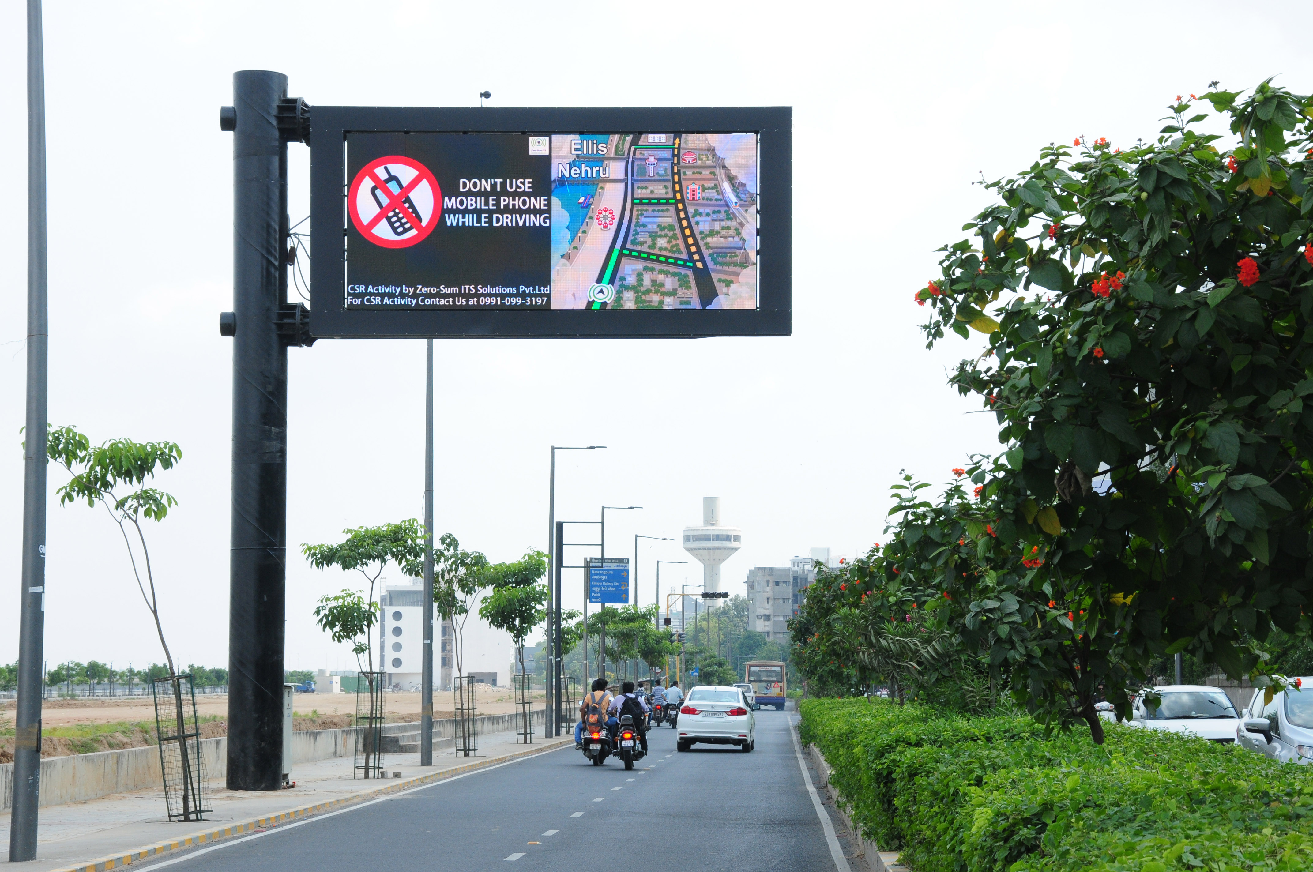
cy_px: 436
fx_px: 2841
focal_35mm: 78
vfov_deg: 17.4
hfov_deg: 26.0
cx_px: 656
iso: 400
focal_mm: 52
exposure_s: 1/250
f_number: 10
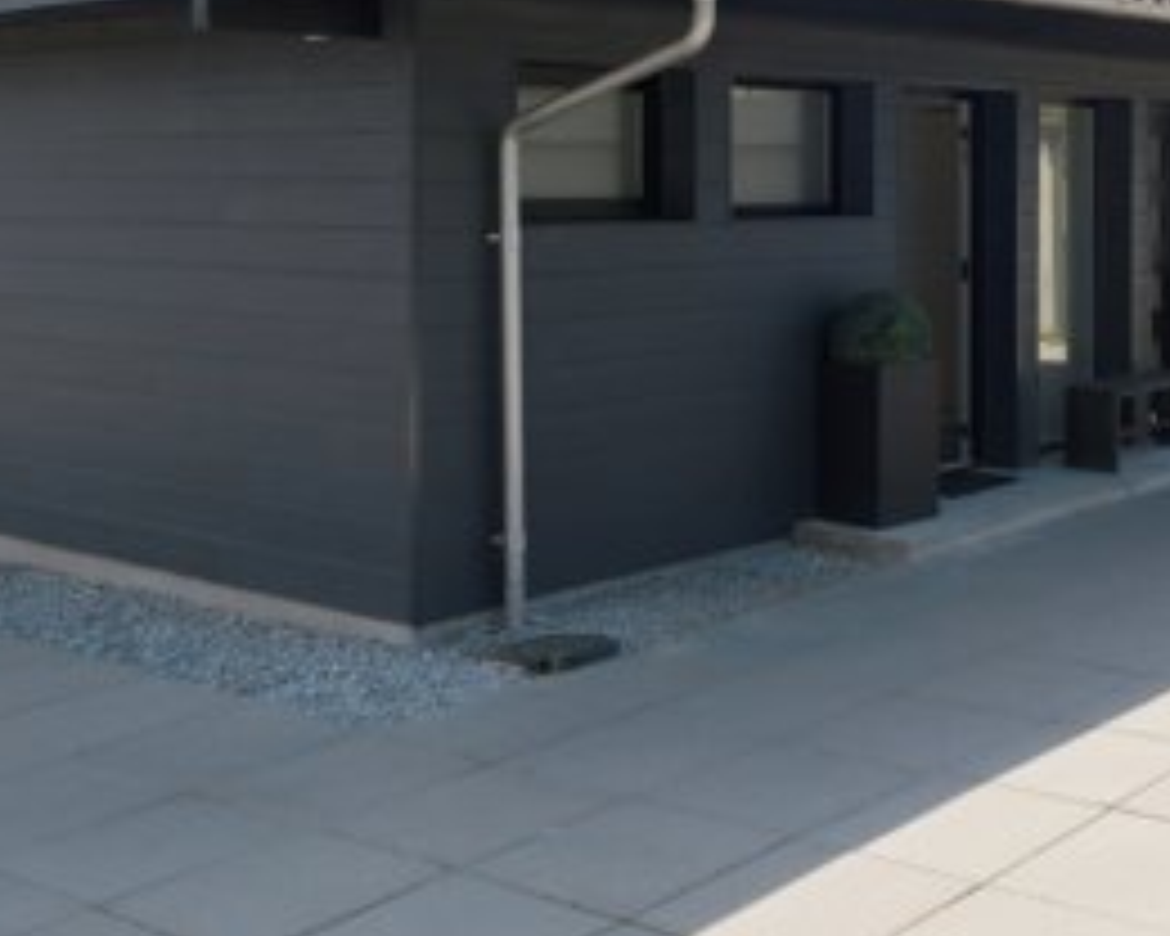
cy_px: 83
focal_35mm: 49
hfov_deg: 36.5
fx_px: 1697
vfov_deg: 29.5
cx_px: 968
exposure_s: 1/320
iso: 200
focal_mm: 11.5
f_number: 8
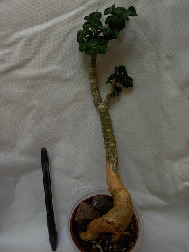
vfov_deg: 42.1
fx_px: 328
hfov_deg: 32.2
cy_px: 126
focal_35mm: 45
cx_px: 94
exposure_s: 1/25.3
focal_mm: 7.5
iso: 79
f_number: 3.1
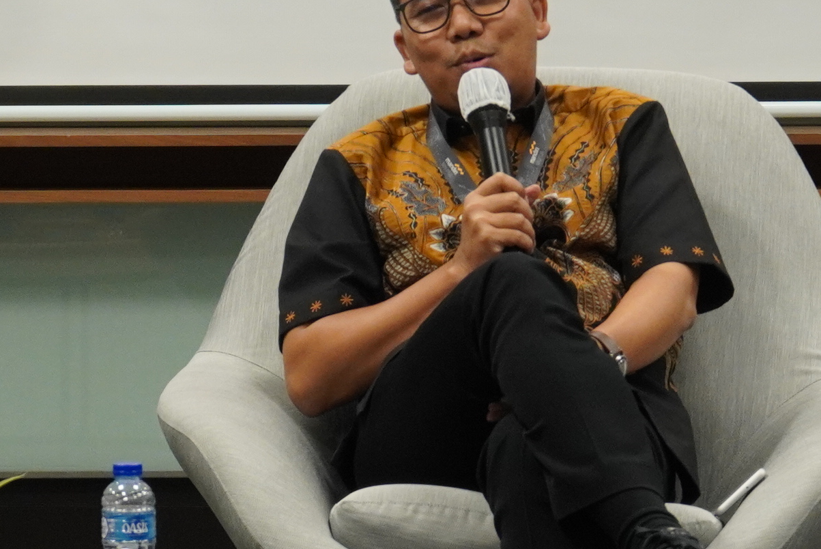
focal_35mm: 370
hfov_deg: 5.6
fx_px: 8444
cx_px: 416
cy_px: 250
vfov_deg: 3.7
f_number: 4
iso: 1000
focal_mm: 70
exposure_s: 1/125
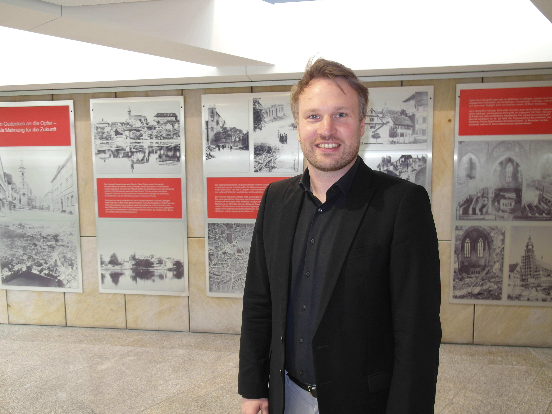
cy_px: 207
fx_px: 383
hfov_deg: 71.6
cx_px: 276
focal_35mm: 24
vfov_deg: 56.8
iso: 100
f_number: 2.7
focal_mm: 5.2
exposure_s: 1/60
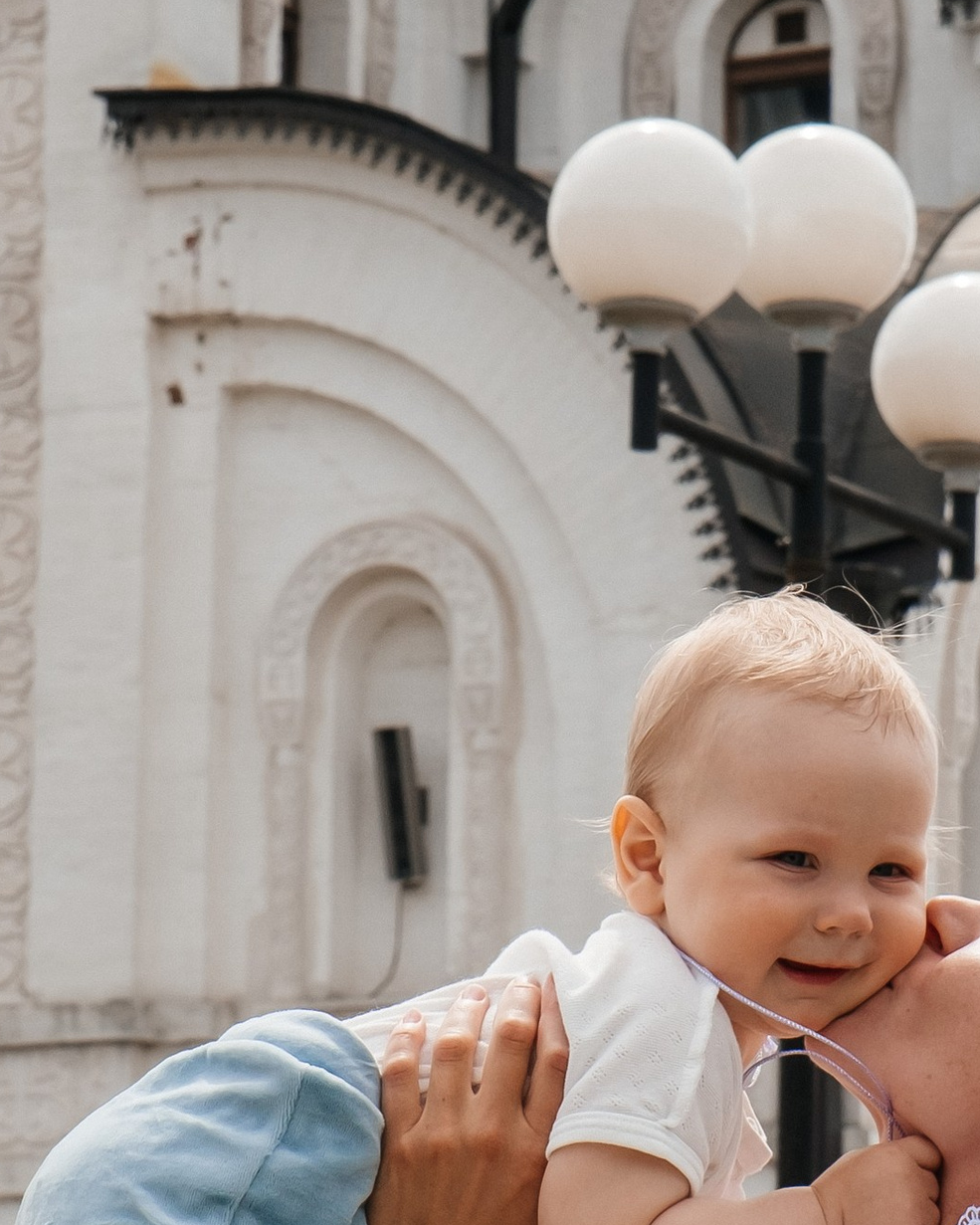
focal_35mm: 199
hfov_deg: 7.8
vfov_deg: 9.7
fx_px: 7214
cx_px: 667
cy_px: 681
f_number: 8
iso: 200
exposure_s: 1/500
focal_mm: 45.1
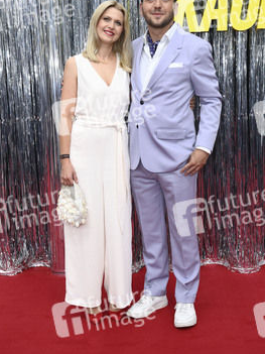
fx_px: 582
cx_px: 133
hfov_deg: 25.6
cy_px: 162
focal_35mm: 57
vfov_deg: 33.8
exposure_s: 1/250
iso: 640
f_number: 5.6
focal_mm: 52
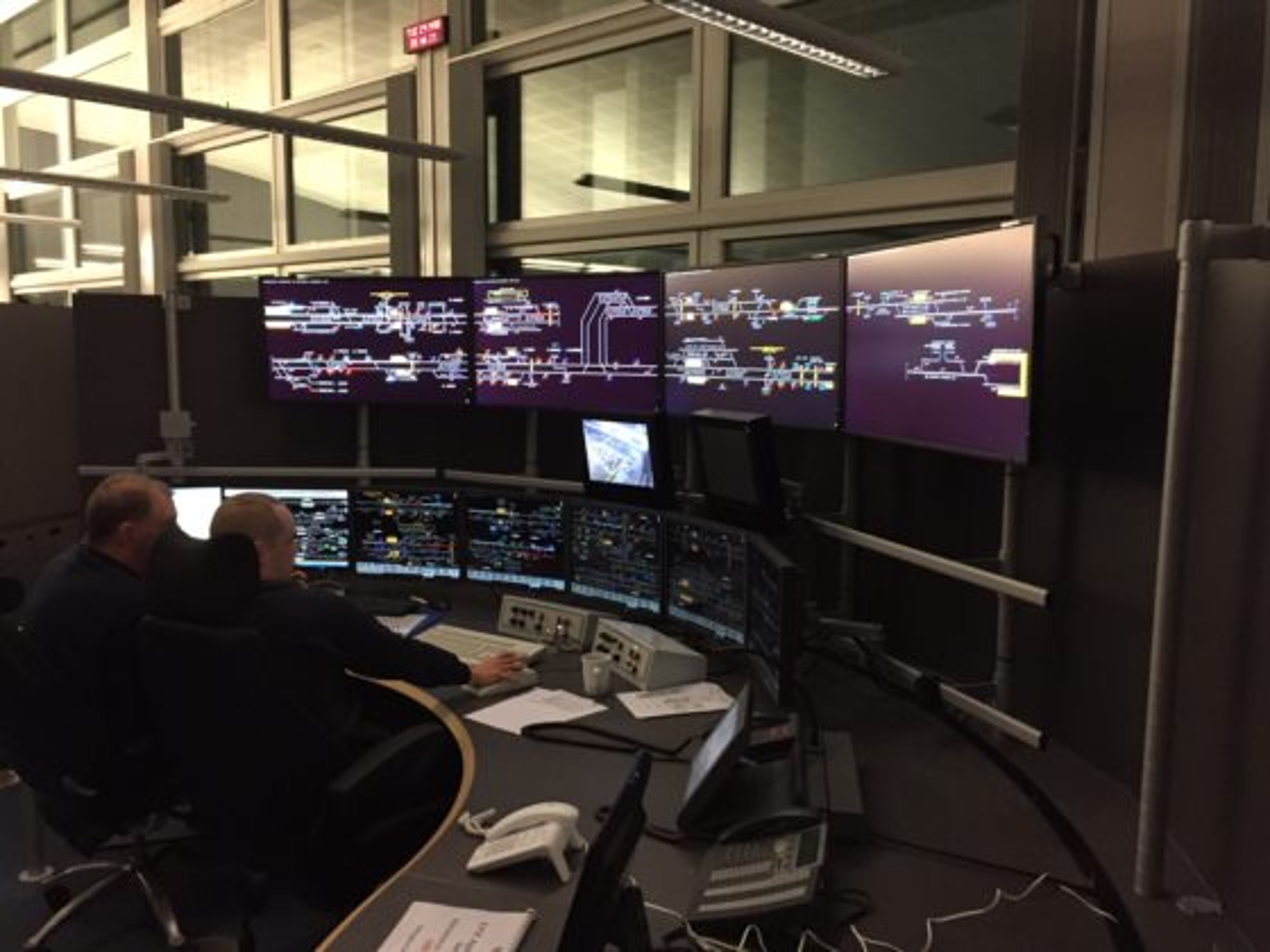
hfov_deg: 61.7
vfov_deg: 48.2
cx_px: 635
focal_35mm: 29
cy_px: 476
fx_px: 1064
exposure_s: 1/17
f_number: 2.2
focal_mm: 4.15
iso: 250
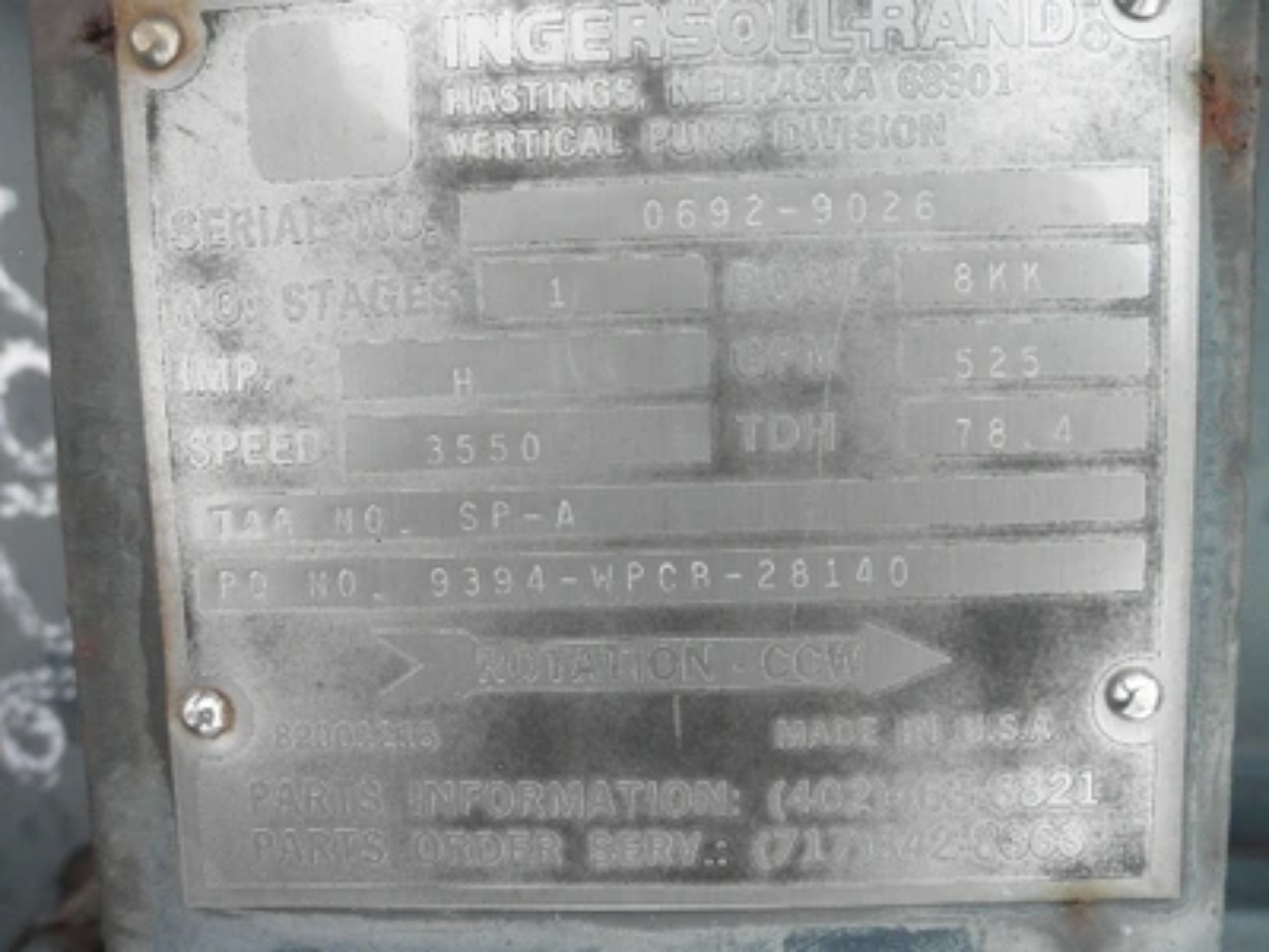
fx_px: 1026
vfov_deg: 49.7
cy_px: 476
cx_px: 634
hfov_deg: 63.4
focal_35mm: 28
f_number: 3
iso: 64
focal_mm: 5
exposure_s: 1/250
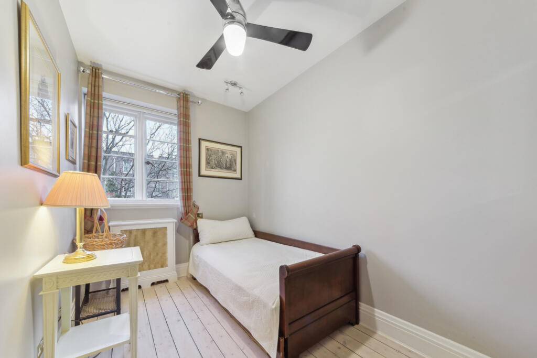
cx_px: 268
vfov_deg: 90.0
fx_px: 179
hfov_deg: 112.6
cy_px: 179
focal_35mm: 12
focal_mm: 12
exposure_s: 1/2.5
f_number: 11
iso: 400
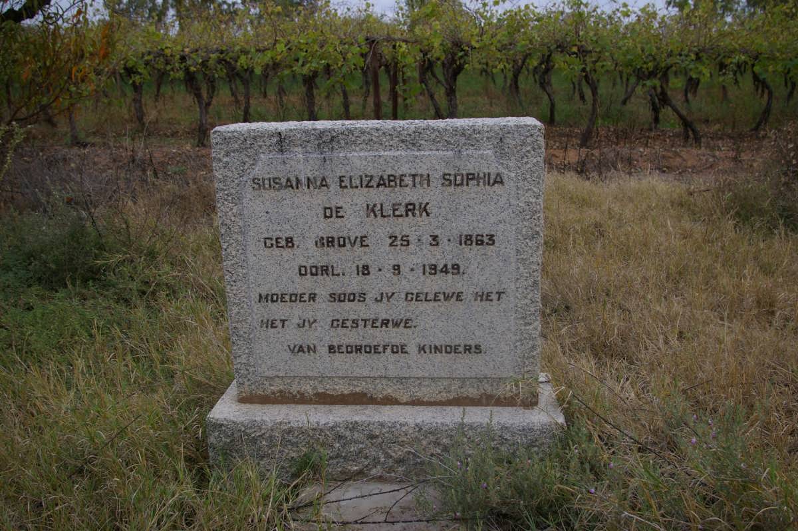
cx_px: 399
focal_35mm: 32
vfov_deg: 41.6
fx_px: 698
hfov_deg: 59.5
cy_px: 266
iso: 200
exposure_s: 1/250
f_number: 4.5
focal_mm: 21
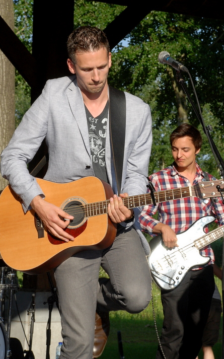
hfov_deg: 12.8
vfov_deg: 20.4
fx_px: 997
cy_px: 181
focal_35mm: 102
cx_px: 115
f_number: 13
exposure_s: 1/200
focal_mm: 66
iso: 320
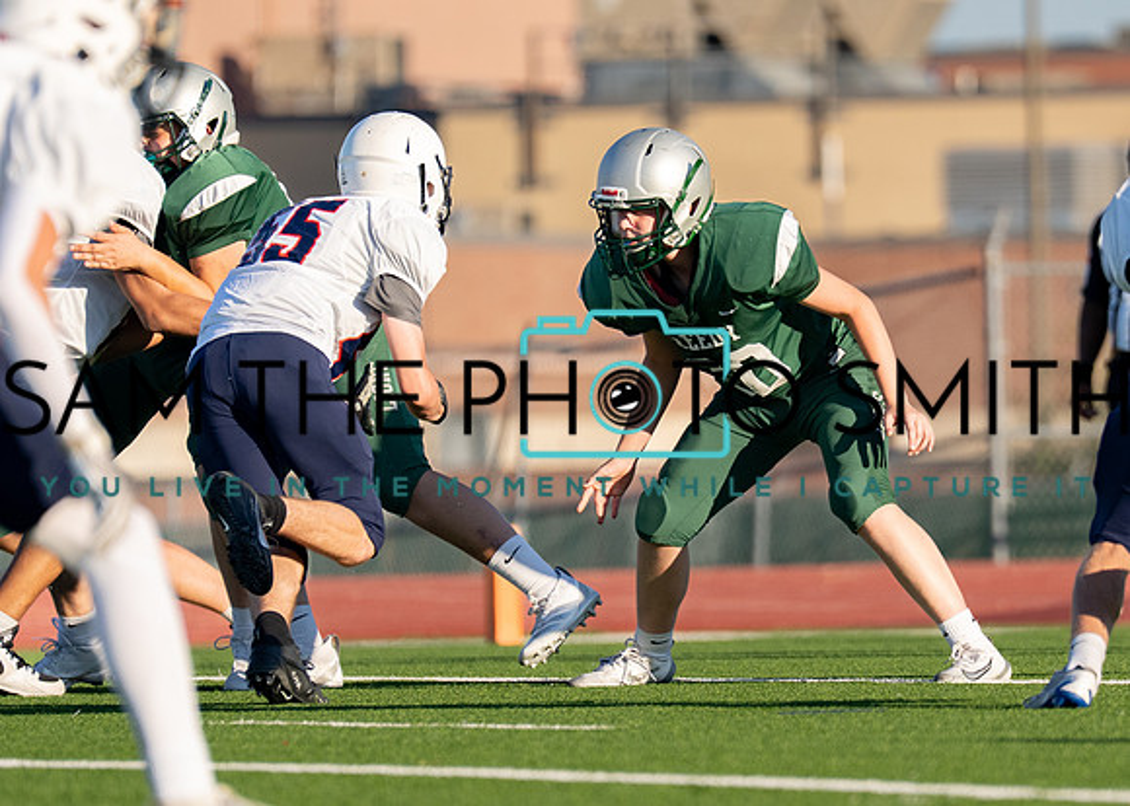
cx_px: 766
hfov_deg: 4.3
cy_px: 452
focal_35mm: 467
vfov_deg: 3.1
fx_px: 14988
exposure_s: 1/3200
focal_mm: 200
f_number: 2.8
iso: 200
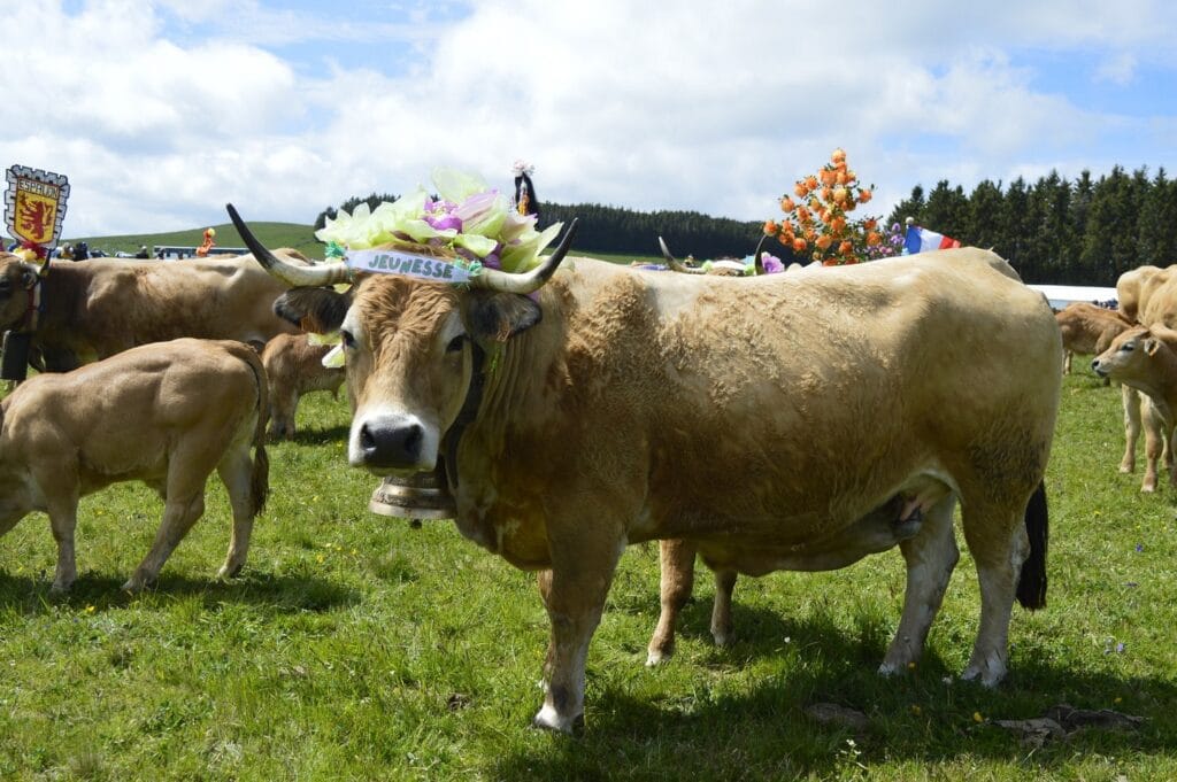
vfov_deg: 35.4
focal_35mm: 38
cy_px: 391
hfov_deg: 51.3
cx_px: 588
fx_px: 1225
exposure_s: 1/800
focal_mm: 25
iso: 200
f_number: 6.3
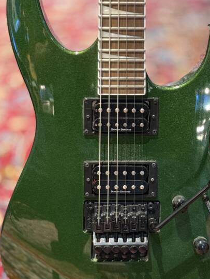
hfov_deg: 20.7
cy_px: 129
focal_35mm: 71
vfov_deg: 27.4
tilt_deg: -27.8
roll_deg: +0.6
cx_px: 127
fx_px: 574
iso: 800
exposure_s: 1/20
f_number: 1.78
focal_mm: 6.76
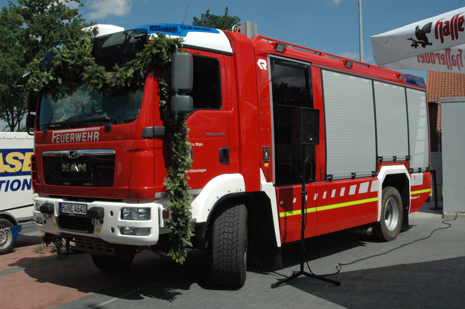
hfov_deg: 46.4
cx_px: 232
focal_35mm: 42
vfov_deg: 31.8
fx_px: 542
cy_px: 154
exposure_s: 1/1000
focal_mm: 28
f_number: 16
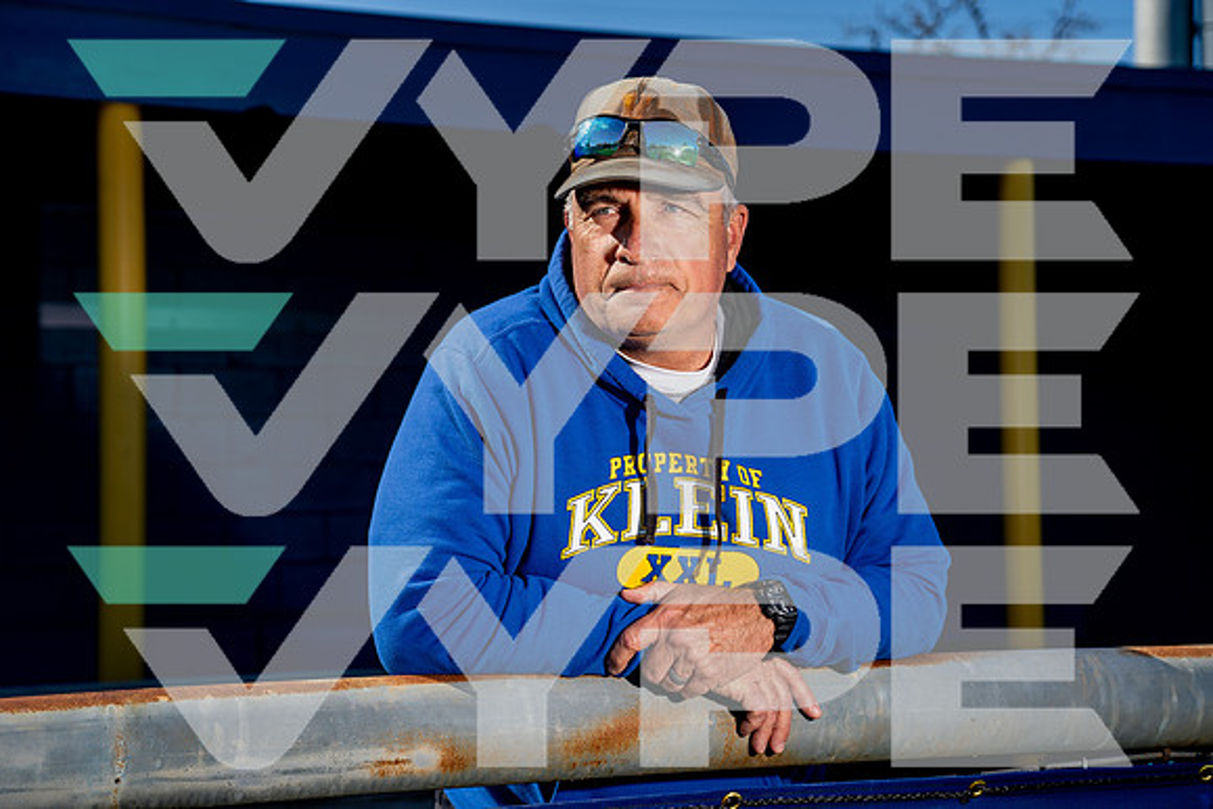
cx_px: 606
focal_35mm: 53
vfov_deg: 25.5
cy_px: 404
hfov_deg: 37.5
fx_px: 1786
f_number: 4
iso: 100
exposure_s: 1/2000
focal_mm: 53
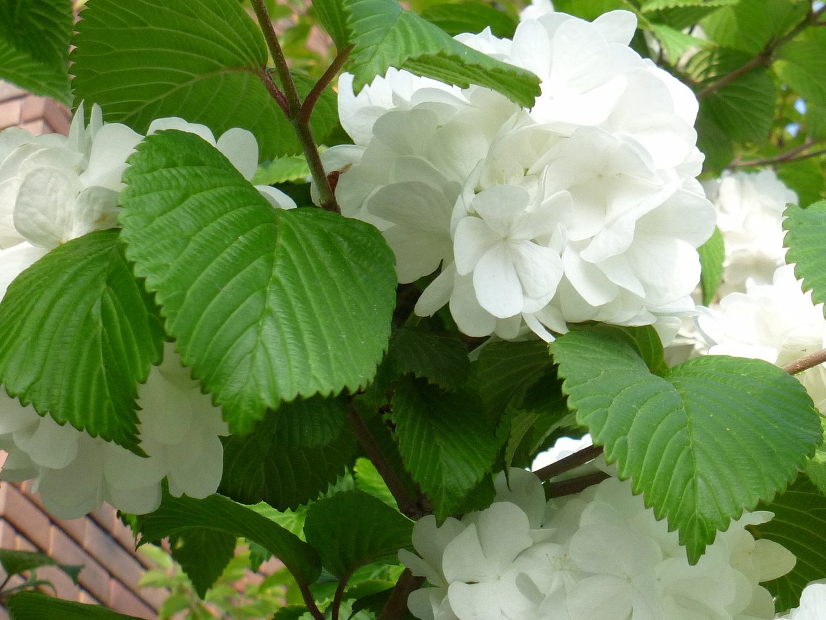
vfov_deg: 19.6
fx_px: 1790
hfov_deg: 25.9
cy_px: 242
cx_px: 530
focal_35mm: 75
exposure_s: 1/200
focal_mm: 8.3
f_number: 5
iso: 200
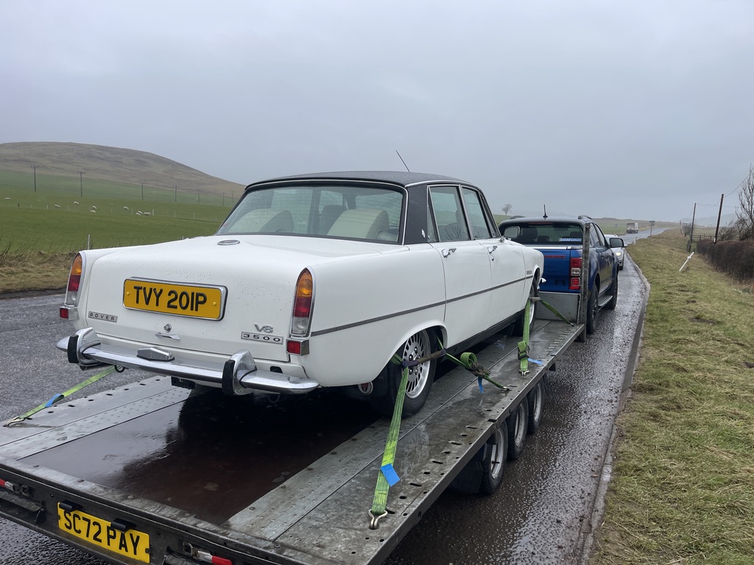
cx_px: 377
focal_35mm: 25
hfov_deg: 69.4
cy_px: 282
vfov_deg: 54.9
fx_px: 545
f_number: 1.6
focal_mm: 5.1
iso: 32
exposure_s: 1/2247
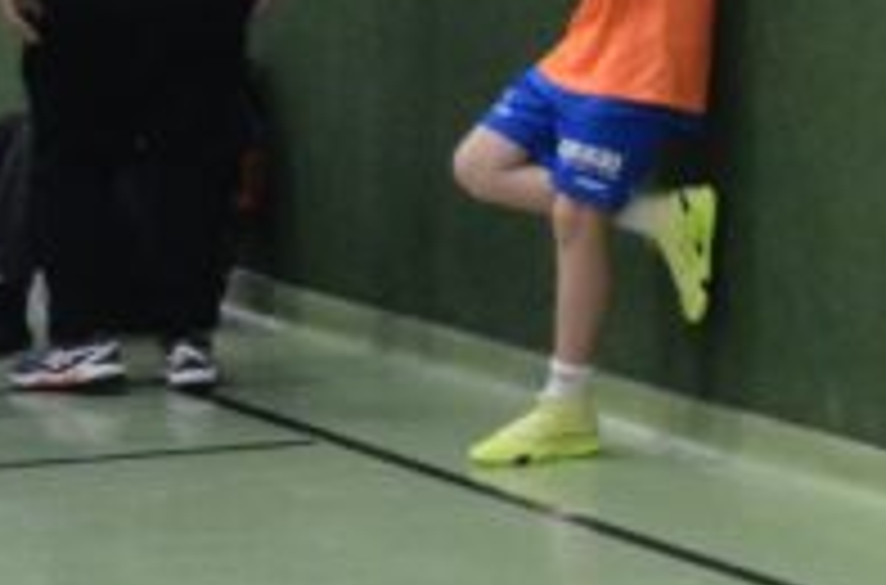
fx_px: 3827
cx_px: 2181
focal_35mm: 156
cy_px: 396
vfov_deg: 8.7
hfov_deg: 11.0
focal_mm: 20
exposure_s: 1/320
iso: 1600
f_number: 3.8
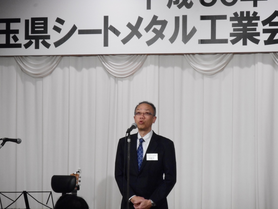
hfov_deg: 9.9
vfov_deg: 7.4
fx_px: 1606
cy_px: 104
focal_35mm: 200
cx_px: 139
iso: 560
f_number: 6.6
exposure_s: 1/60
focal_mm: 36
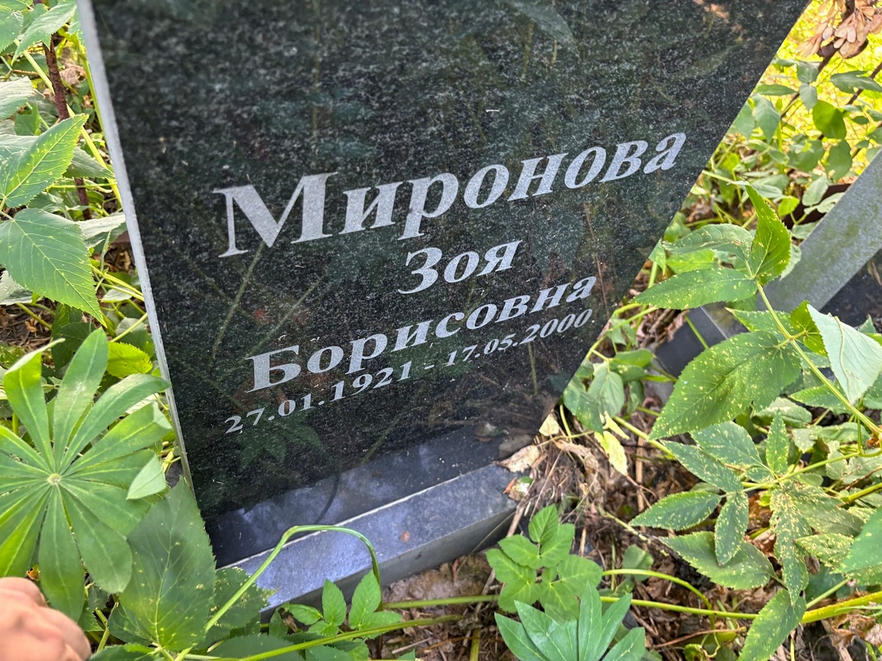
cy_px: 330
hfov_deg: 67.3
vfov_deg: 53.1
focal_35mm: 26
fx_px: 662
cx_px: 441
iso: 160
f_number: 1.6
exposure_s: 1/60
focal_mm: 5.96
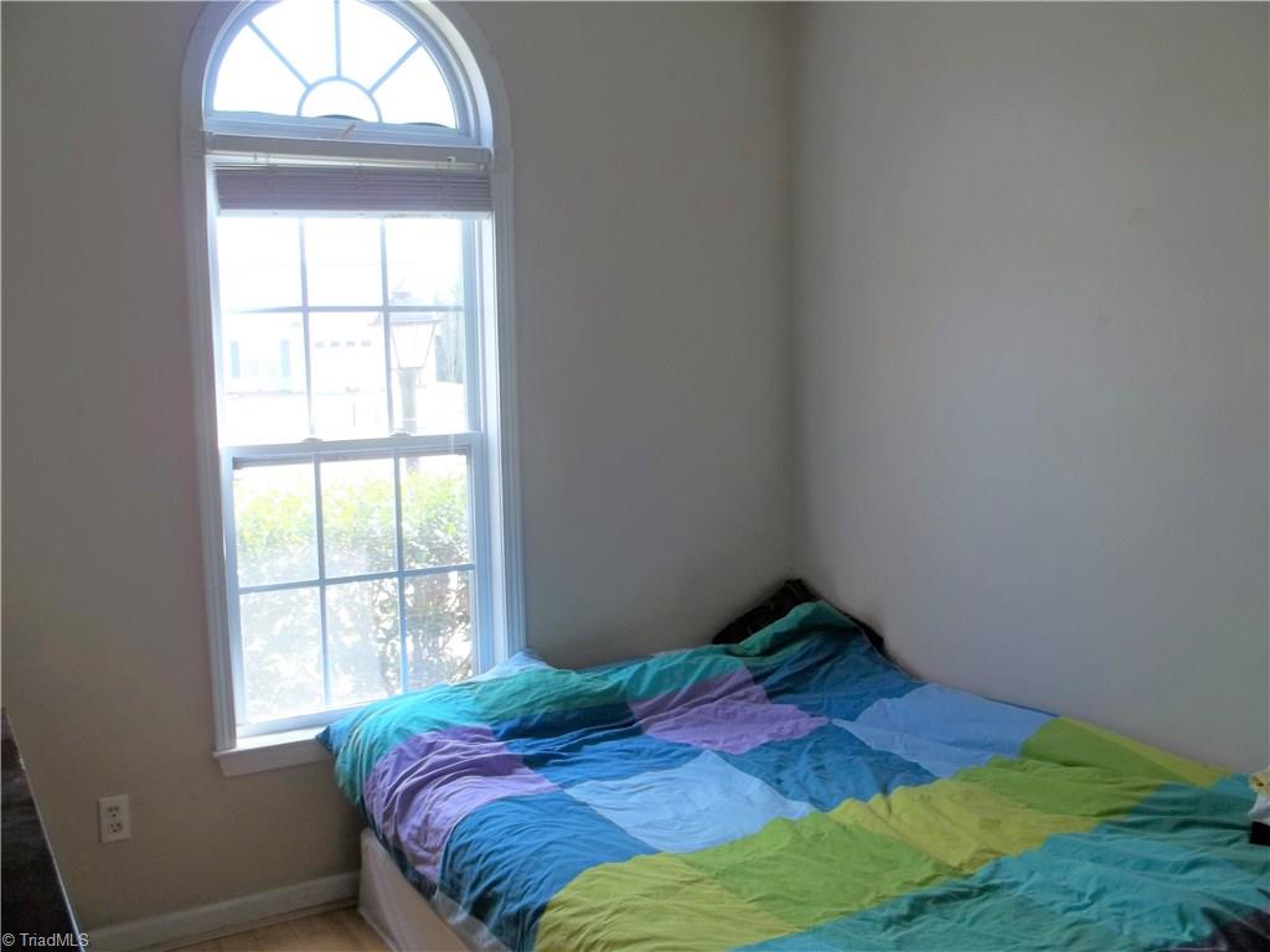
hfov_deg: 55.4
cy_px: 476
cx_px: 635
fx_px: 1211
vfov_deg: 42.9
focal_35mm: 33
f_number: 3.3
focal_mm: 5.9
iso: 64
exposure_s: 1/60
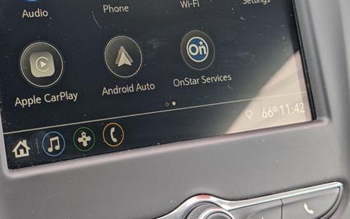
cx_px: 139
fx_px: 687
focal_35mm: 72
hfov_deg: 28.5
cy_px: 47
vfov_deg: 18.0
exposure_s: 1/227
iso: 32
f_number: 1.68
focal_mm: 6.9
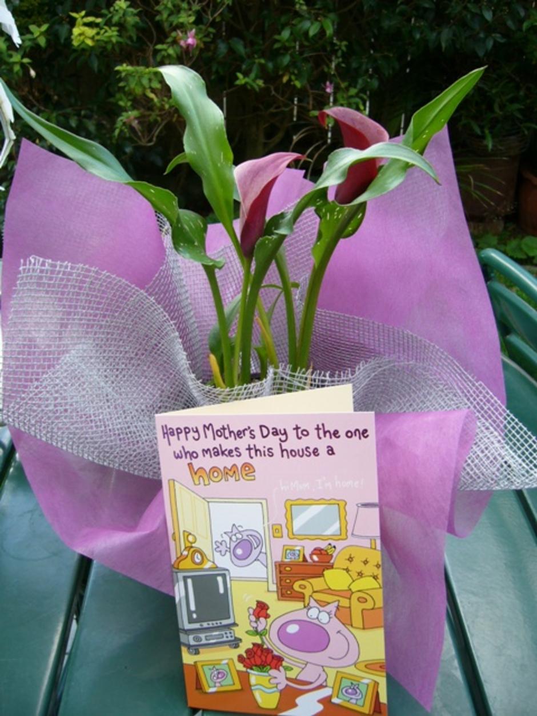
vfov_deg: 52.6
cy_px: 358
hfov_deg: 40.7
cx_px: 268
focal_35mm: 35
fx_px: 724
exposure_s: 1/80
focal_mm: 5.8
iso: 80
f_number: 2.8
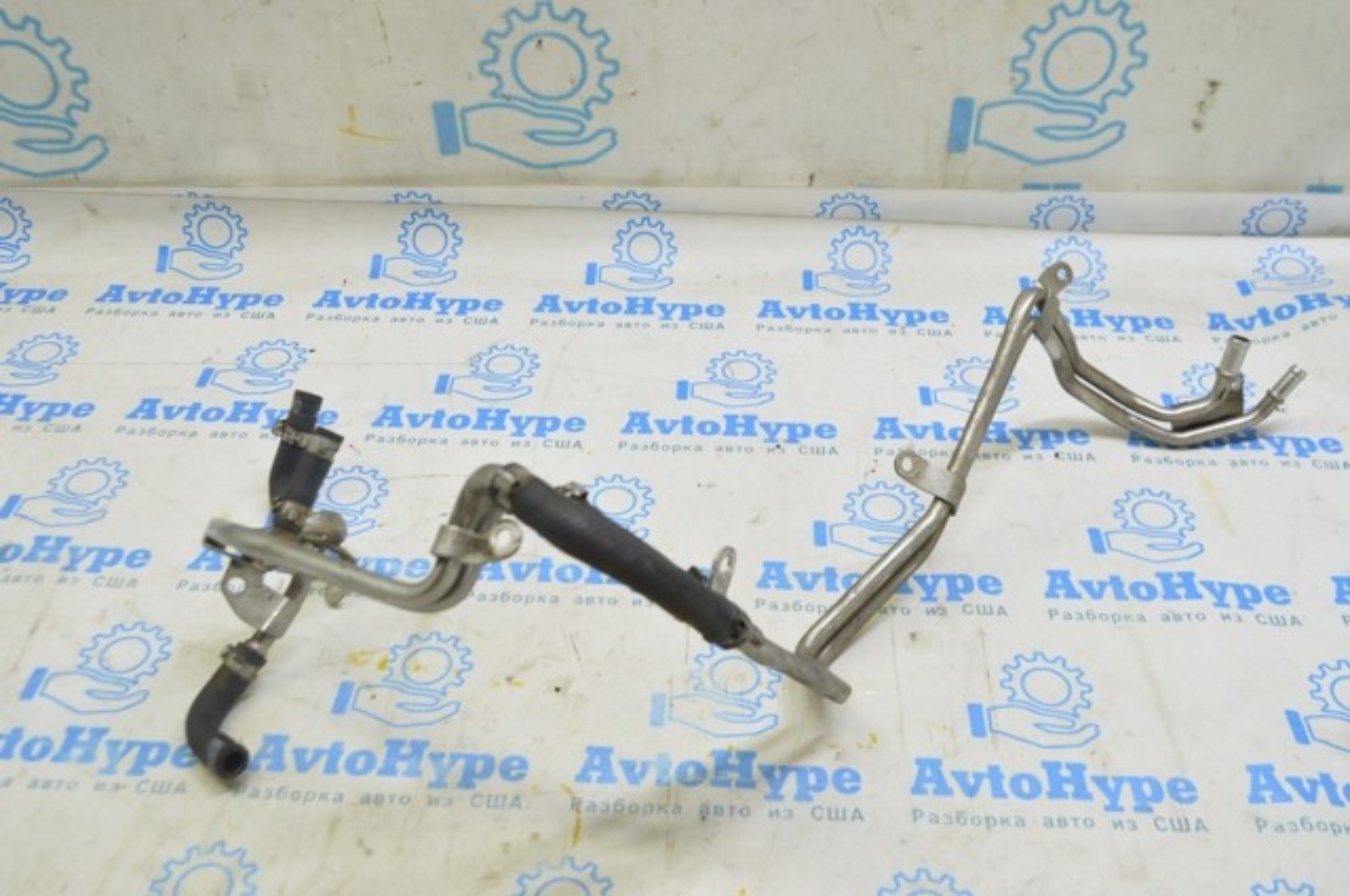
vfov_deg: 36.8
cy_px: 448
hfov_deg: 53.2
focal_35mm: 36
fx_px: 1348
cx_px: 675
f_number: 5.6
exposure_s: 1/20
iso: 400
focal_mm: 24
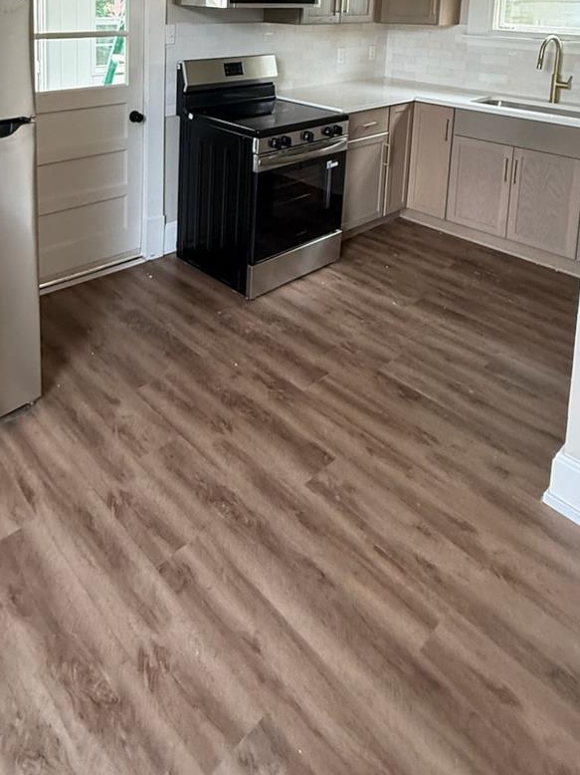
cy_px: 72
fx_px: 604
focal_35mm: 27
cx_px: 201
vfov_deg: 56.1
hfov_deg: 50.6
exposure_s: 1/120
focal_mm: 2.22
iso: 400
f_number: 2.2
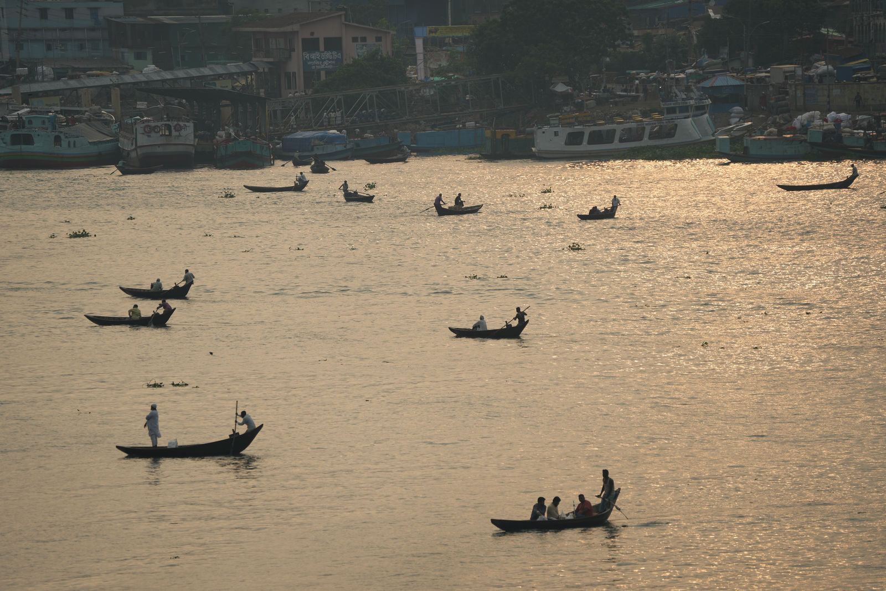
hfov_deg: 6.3
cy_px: 296
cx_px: 443
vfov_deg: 4.2
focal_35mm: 326
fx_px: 8023
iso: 125
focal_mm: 326
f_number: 6.3
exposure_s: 1/400
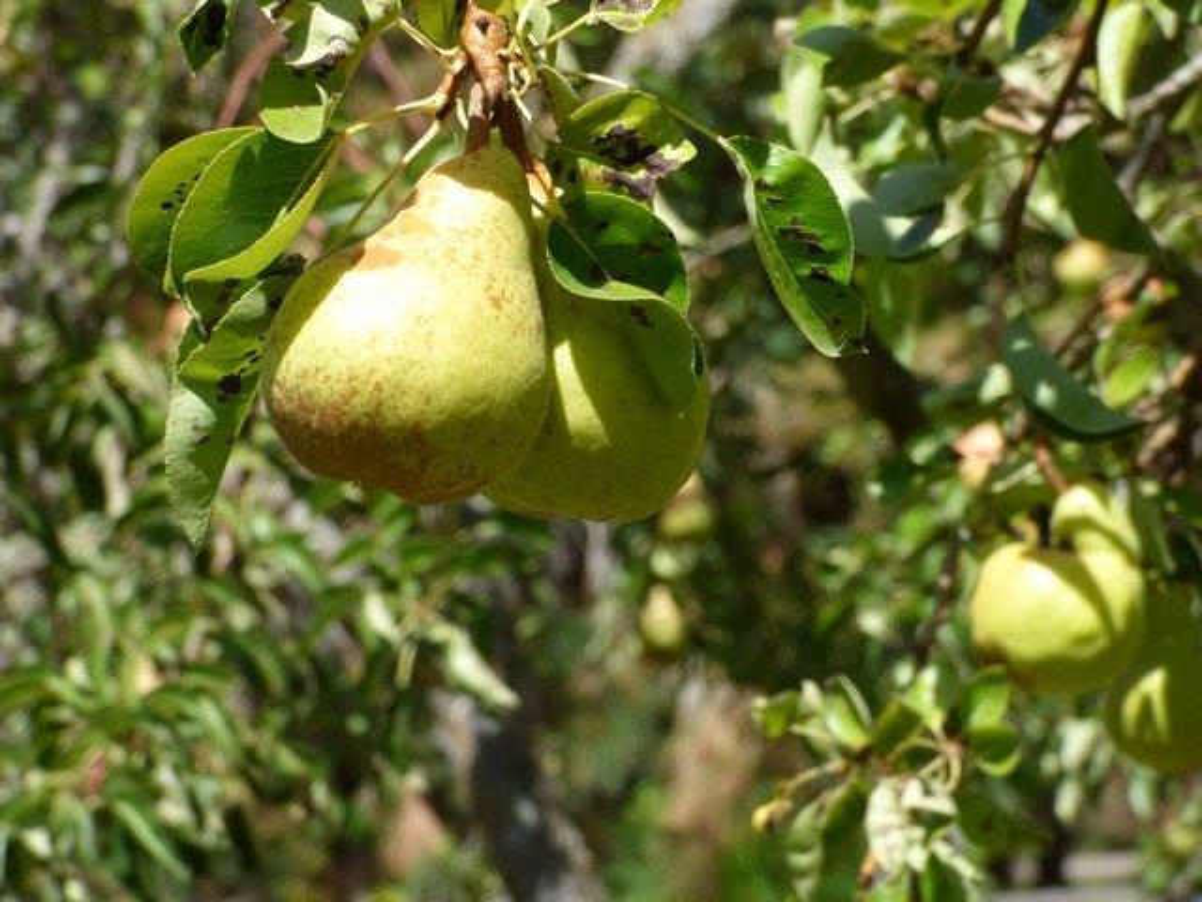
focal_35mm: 182
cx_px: 601
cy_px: 451
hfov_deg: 10.9
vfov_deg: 8.2
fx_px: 6320
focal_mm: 29.59
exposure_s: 1/250
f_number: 5.4
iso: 100
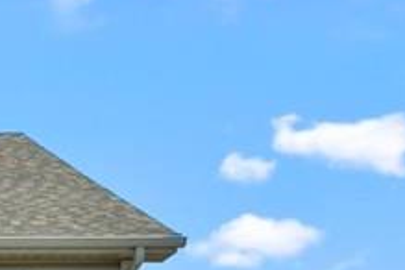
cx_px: -444
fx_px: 1732
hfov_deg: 11.7
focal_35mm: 154
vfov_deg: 8.7
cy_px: 406
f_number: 8
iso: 100
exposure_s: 1/350
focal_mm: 33
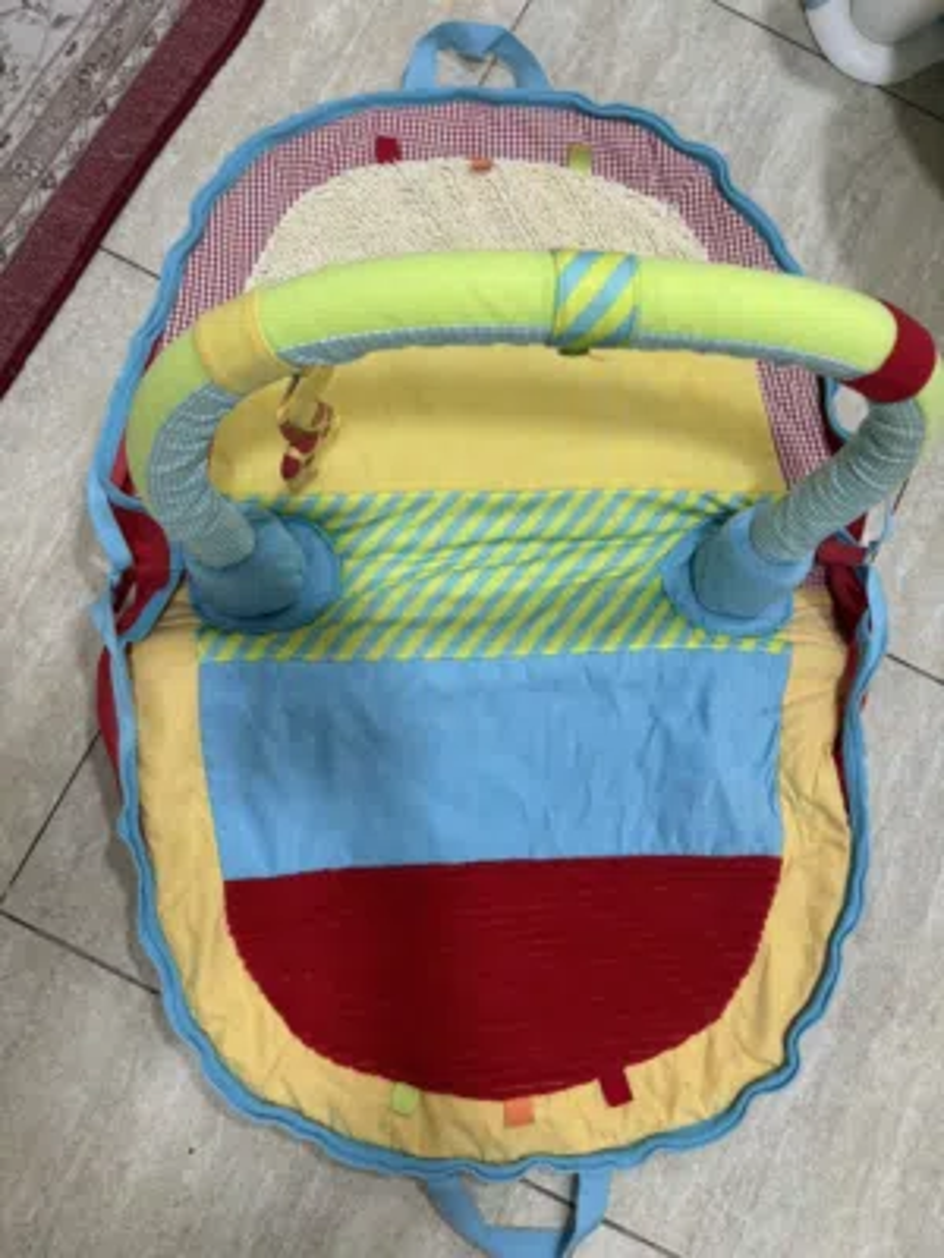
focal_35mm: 24
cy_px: 629
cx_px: 472
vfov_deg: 71.6
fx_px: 873
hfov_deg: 56.8
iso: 160
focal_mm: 6.76
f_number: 1.78
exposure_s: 1/50
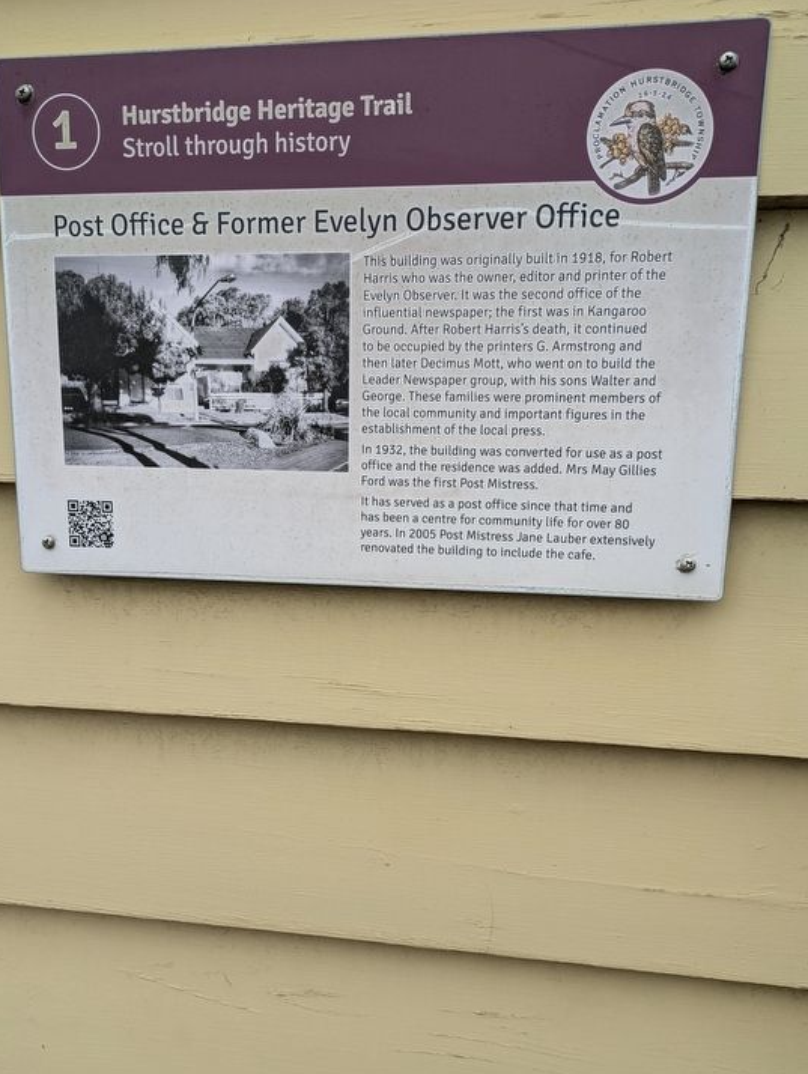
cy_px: 573
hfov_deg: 49.8
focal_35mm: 28
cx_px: 371
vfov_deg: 63.3
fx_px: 870
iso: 63
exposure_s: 1/185
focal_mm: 5.43
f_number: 1.89
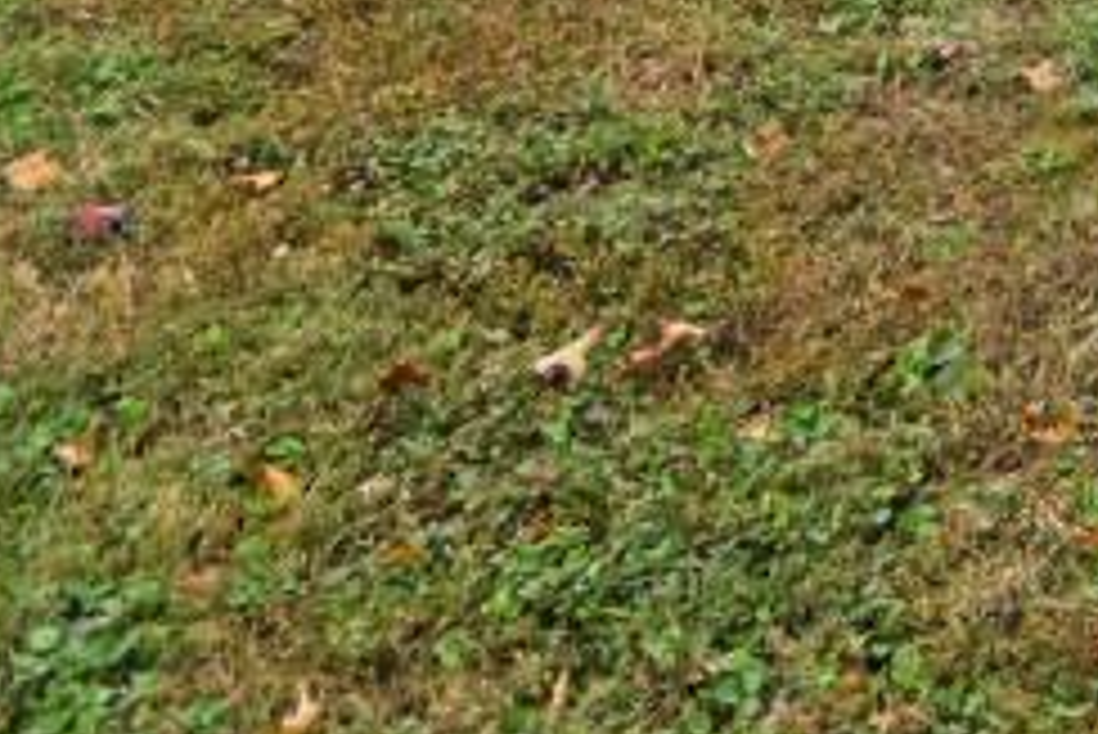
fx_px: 2624
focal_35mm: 86
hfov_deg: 17.8
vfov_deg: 11.4
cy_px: -1310
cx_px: 2092
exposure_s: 1/250
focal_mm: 14
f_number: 5.6
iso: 125
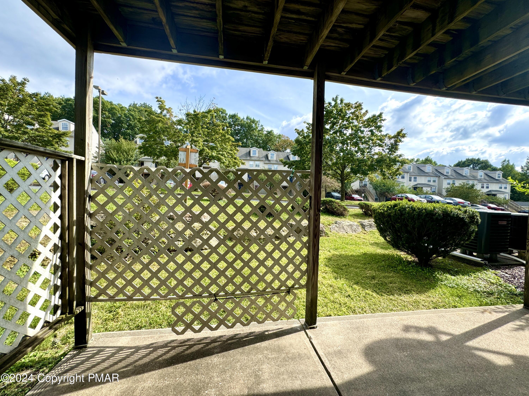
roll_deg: -1.7
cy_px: 198
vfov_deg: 85.7
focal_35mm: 14
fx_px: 214
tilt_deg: -1.4
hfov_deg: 102.1
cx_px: 264
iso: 40
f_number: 2.2
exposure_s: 1/565
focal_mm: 2.22
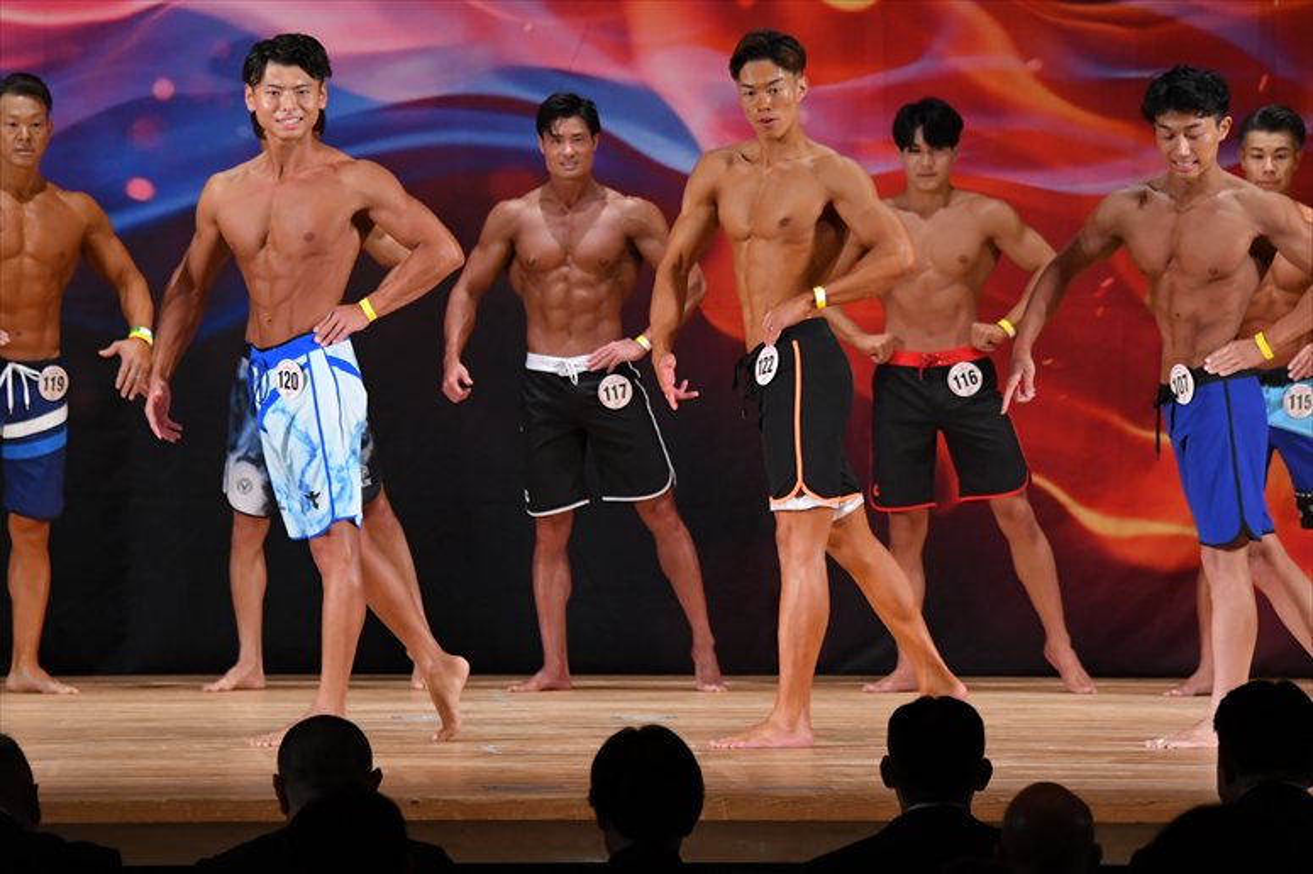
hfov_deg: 9.5
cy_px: 437
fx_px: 7911
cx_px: 656
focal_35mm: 217
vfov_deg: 6.3
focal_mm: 145
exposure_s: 1/400
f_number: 5.6
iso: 3200
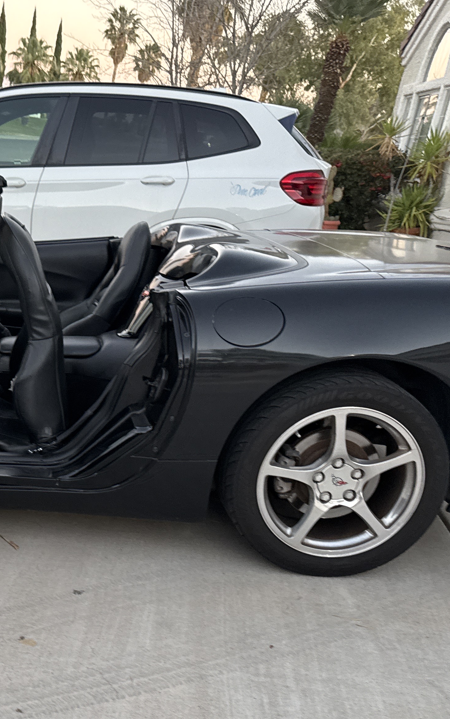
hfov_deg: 27.3
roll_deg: -4.7
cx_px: -17
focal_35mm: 44
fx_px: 863
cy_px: 466
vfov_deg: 44.7
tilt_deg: -21.9
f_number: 1.78
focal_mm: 6.76
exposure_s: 1/99
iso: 200
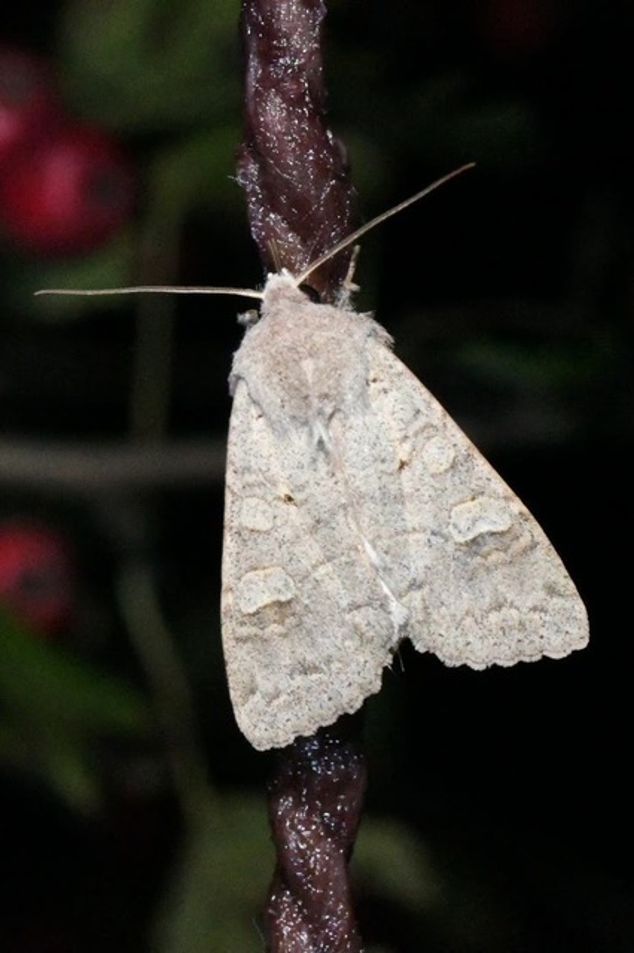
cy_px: 476
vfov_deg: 13.0
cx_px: 317
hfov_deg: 8.7
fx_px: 4165
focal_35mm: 158
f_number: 25
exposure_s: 1/160
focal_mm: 105
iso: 20000
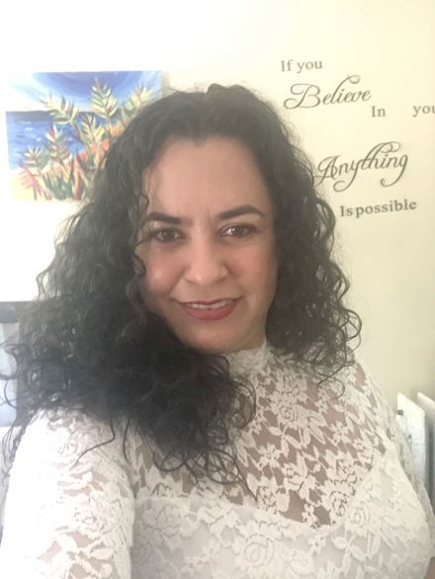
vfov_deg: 56.8
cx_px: 218
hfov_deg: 44.2
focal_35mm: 32
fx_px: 536
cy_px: 290
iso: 500
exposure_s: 1/20
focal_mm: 2.87
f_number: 2.2
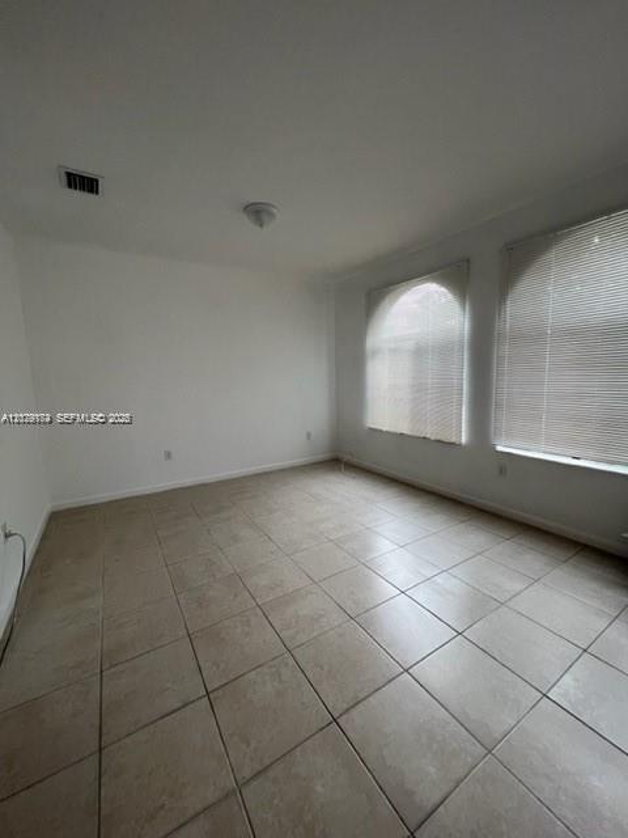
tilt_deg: -6.2
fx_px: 314
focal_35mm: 13
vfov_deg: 106.2
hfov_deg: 89.9
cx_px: 314
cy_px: 419
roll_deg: +1.4
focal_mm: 1.57
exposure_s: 1/122
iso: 64
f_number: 1.8
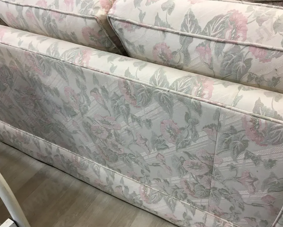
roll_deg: +1.2
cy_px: 118
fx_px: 268
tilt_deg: -37.0
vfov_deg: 45.8
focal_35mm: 32
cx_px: 148
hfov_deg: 55.6
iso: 32
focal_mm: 4.15
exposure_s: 1/17
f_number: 2.2
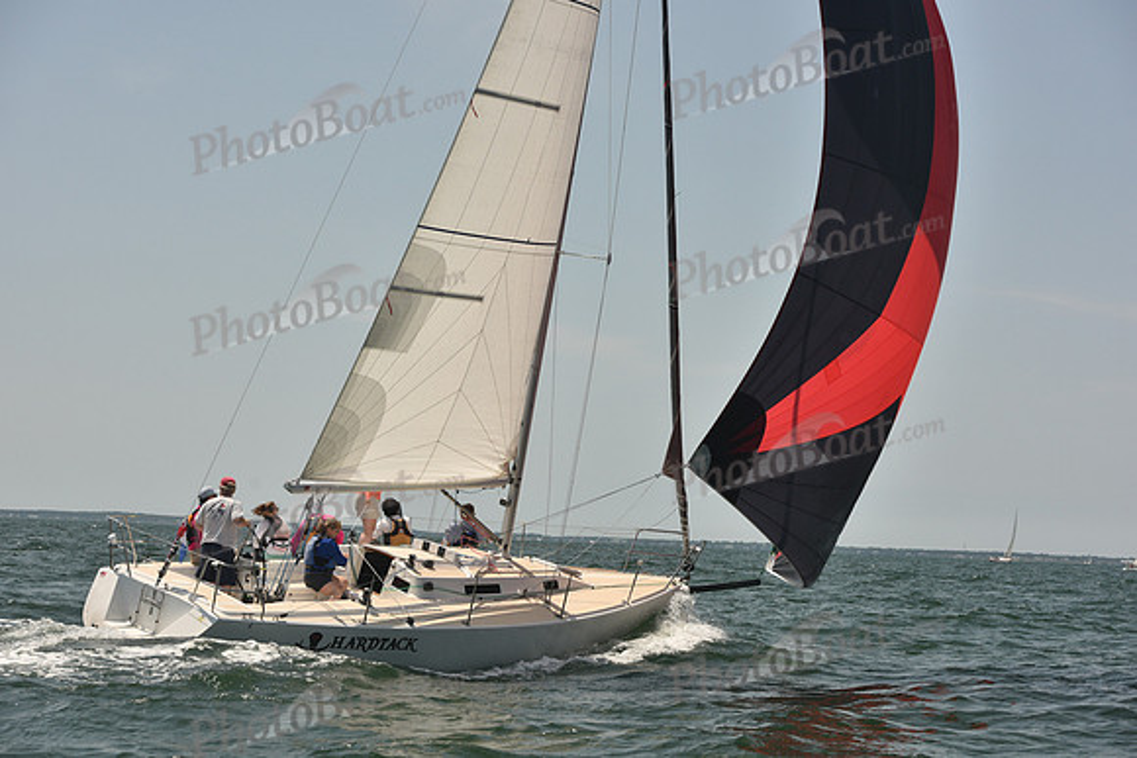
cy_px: 379
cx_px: 568
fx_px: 2211
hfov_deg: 28.8
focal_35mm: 70
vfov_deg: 19.5
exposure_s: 1/1000
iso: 320
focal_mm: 70
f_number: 8
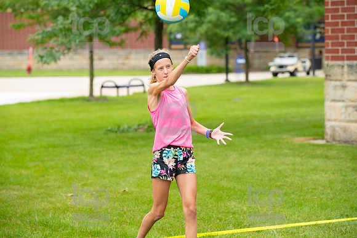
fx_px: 1289
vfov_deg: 10.6
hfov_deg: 15.8
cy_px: 119
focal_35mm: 130
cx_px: 178
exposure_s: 1/1000
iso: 640
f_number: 4.5
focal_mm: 130
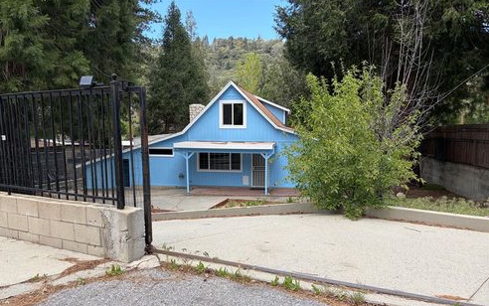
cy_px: 181
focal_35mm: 28
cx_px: 242
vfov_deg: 44.4
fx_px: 373
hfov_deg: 66.4
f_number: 1.6
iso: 50
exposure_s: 1/895
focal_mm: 5.96
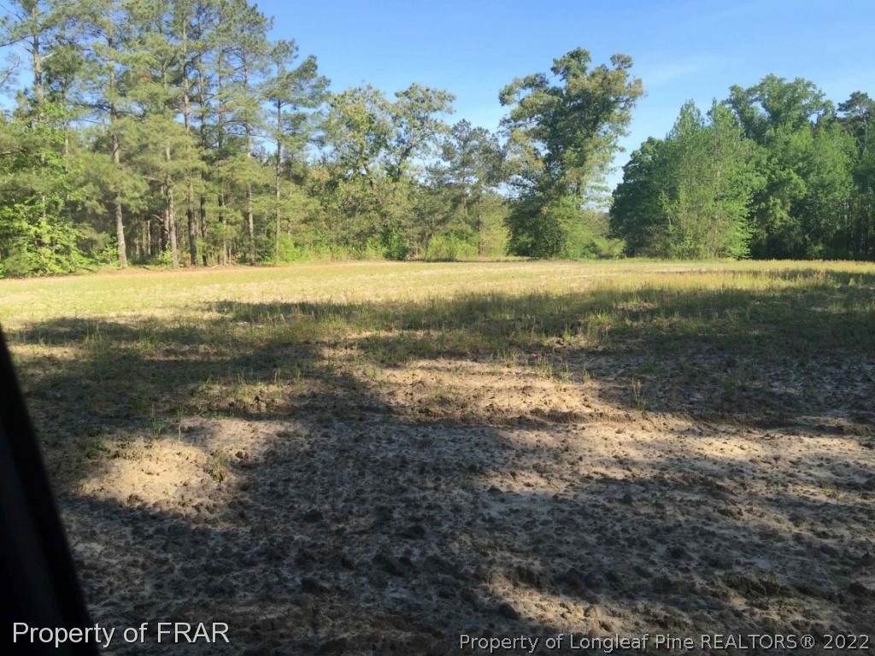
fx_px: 733
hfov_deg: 61.7
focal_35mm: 29
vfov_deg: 48.2
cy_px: 328
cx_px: 438
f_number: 2.2
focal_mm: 4.15
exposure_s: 1/618
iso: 32
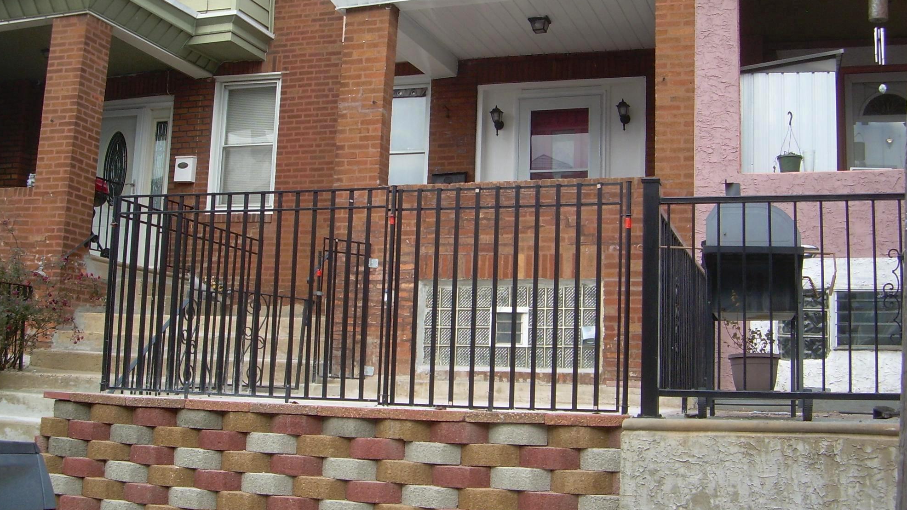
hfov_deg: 47.4
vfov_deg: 27.7
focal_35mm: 43
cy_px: 218
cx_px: 437
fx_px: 1034
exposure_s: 1/77.8
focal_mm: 6.3
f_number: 2.8
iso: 50
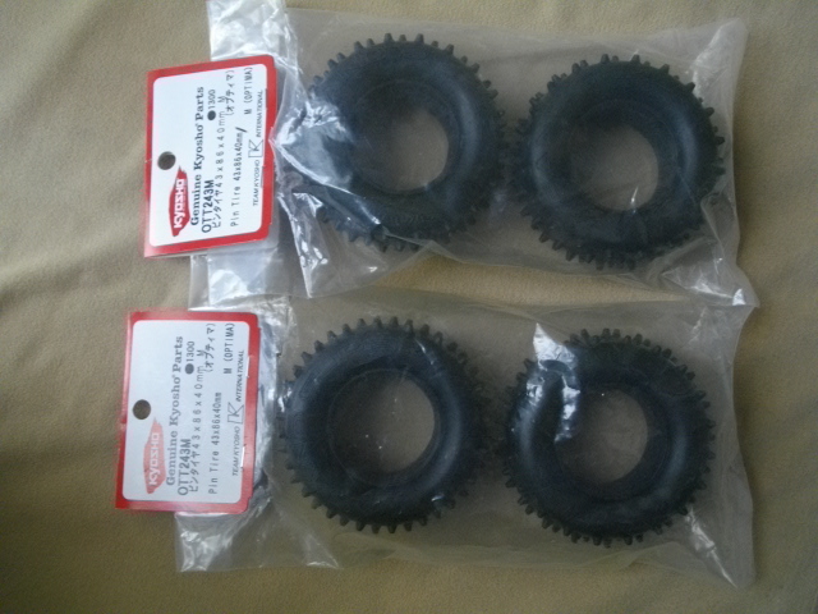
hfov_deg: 46.8
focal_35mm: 40
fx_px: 945
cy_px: 307
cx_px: 409
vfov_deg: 36.0
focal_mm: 7.1
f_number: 3.2
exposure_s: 1/50
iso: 247
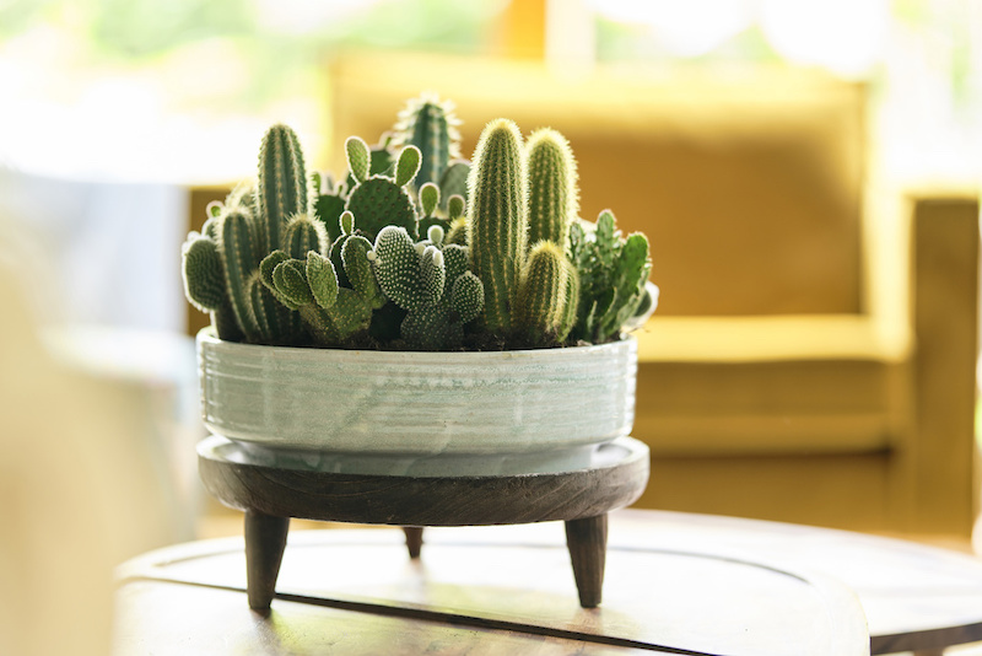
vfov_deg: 13.1
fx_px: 2865
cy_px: 328
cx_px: 491
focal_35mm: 105
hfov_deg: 19.4
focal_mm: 105
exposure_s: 1/15
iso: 160
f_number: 1.4
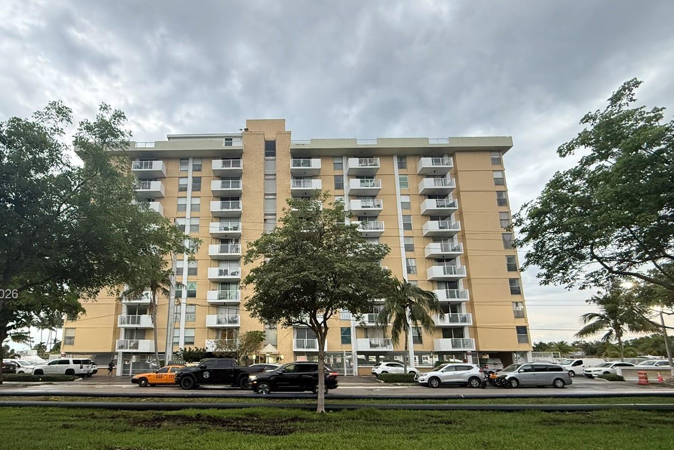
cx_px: 273
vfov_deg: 65.8
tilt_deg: +11.0
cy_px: 295
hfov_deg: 89.0
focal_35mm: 18
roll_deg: +0.0
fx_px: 337
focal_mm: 2.22
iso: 320
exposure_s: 1/99
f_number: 2.2
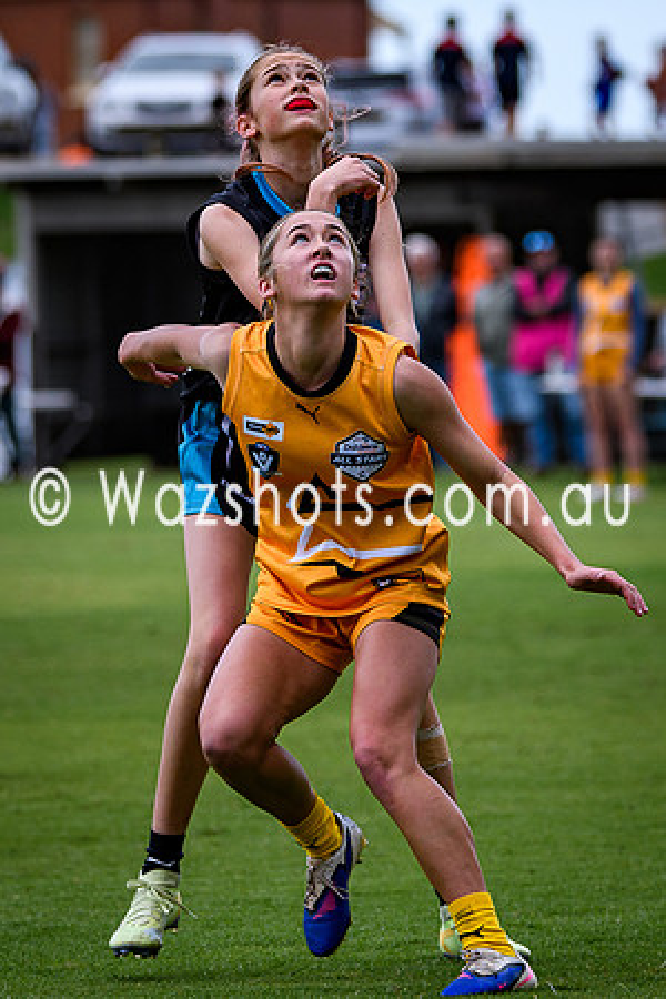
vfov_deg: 5.1
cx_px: 408
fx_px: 11231
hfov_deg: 3.4
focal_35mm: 405
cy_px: 280
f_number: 2.8
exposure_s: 1/1600
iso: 100
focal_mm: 125
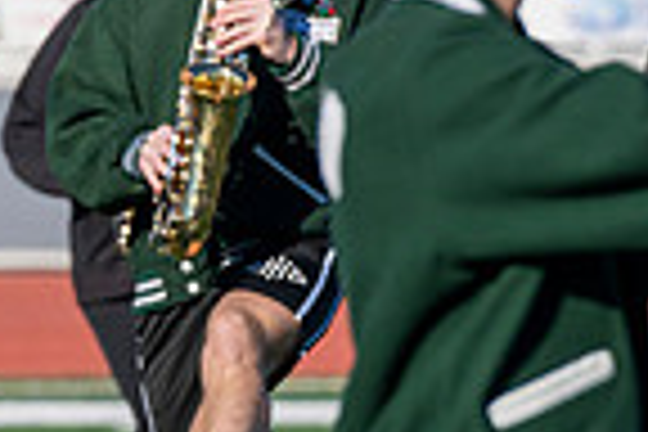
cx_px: -418
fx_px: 14489
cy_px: 88
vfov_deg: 1.7
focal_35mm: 805
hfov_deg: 2.6
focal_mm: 200
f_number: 5
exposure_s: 1/2000
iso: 250
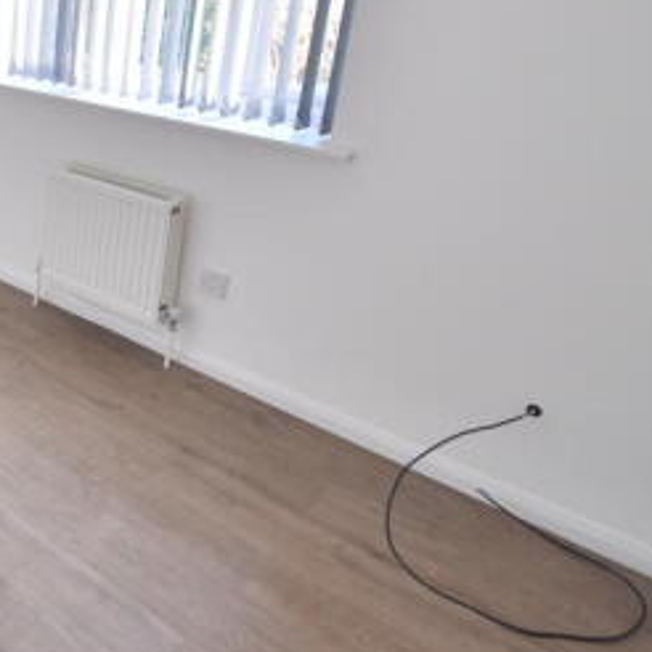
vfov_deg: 46.7
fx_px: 725
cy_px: 164
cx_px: -114
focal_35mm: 34
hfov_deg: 37.7
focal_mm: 10
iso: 400
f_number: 4
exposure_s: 1/60
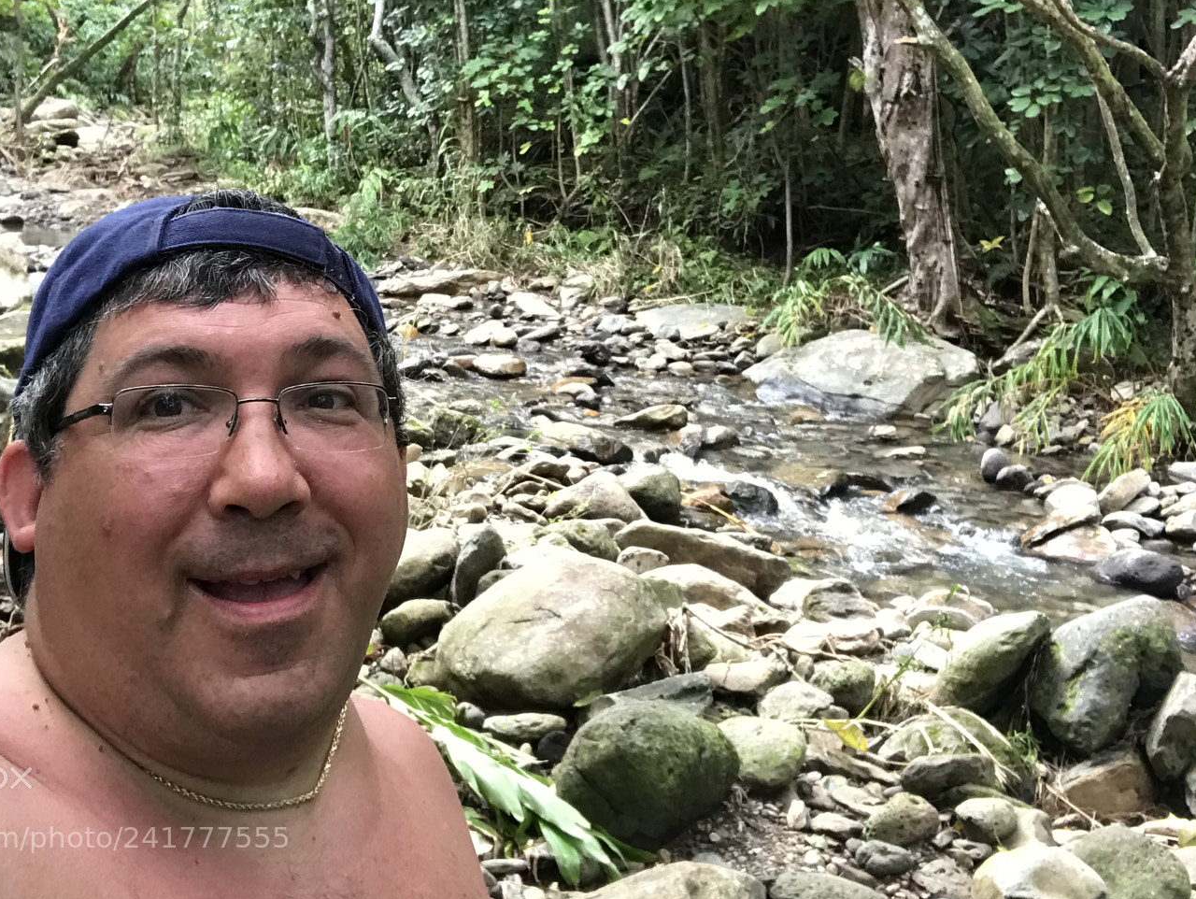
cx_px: 548
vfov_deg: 35.8
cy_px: 350
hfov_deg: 46.7
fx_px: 1383
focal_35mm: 40
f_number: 2.2
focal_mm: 2.87
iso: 40
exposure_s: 1/30
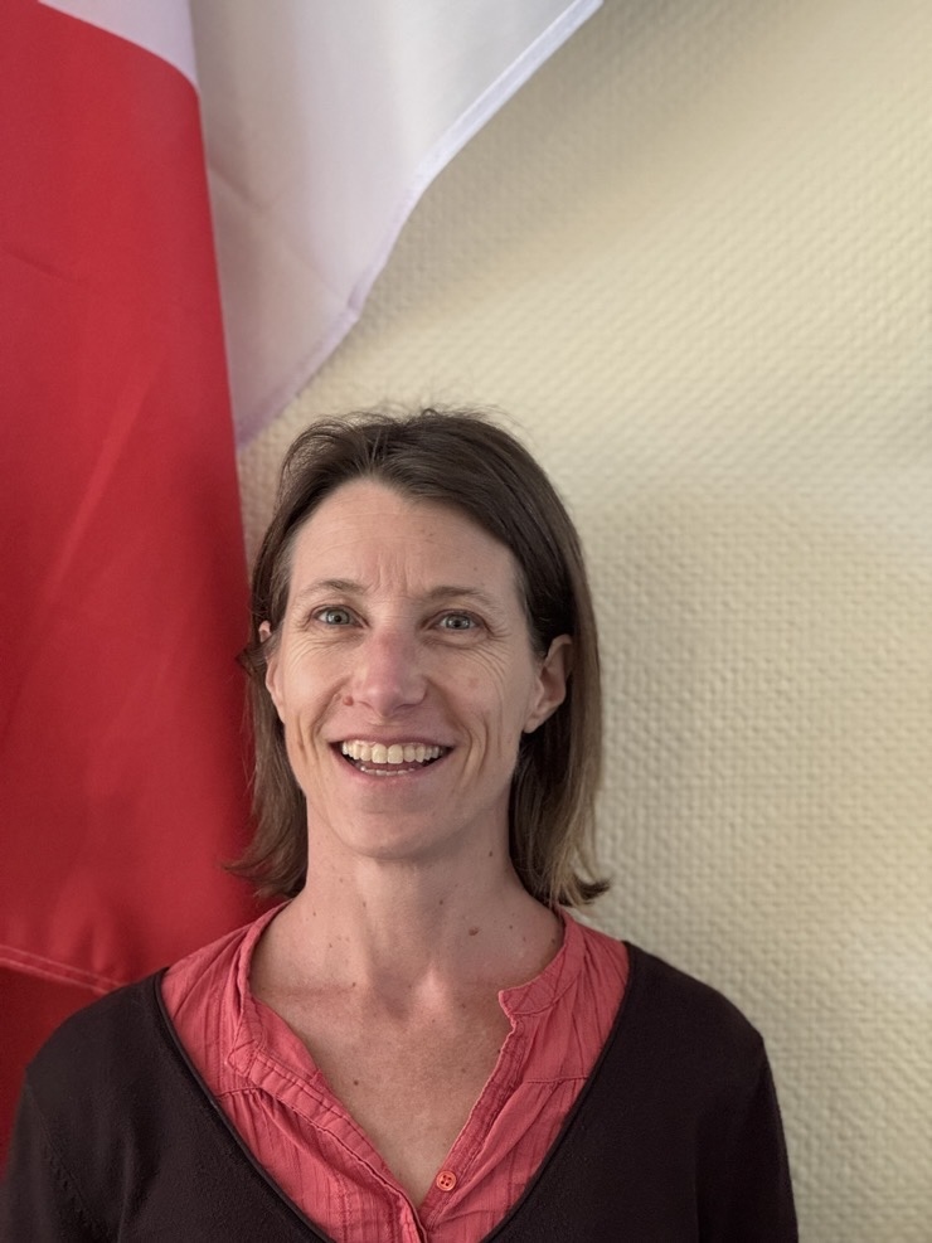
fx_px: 2765
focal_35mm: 77
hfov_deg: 19.1
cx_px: 466
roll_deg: -0.6
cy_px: 622
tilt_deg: -1.9
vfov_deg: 25.3
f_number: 2.8
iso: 500
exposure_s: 1/40
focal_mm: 9
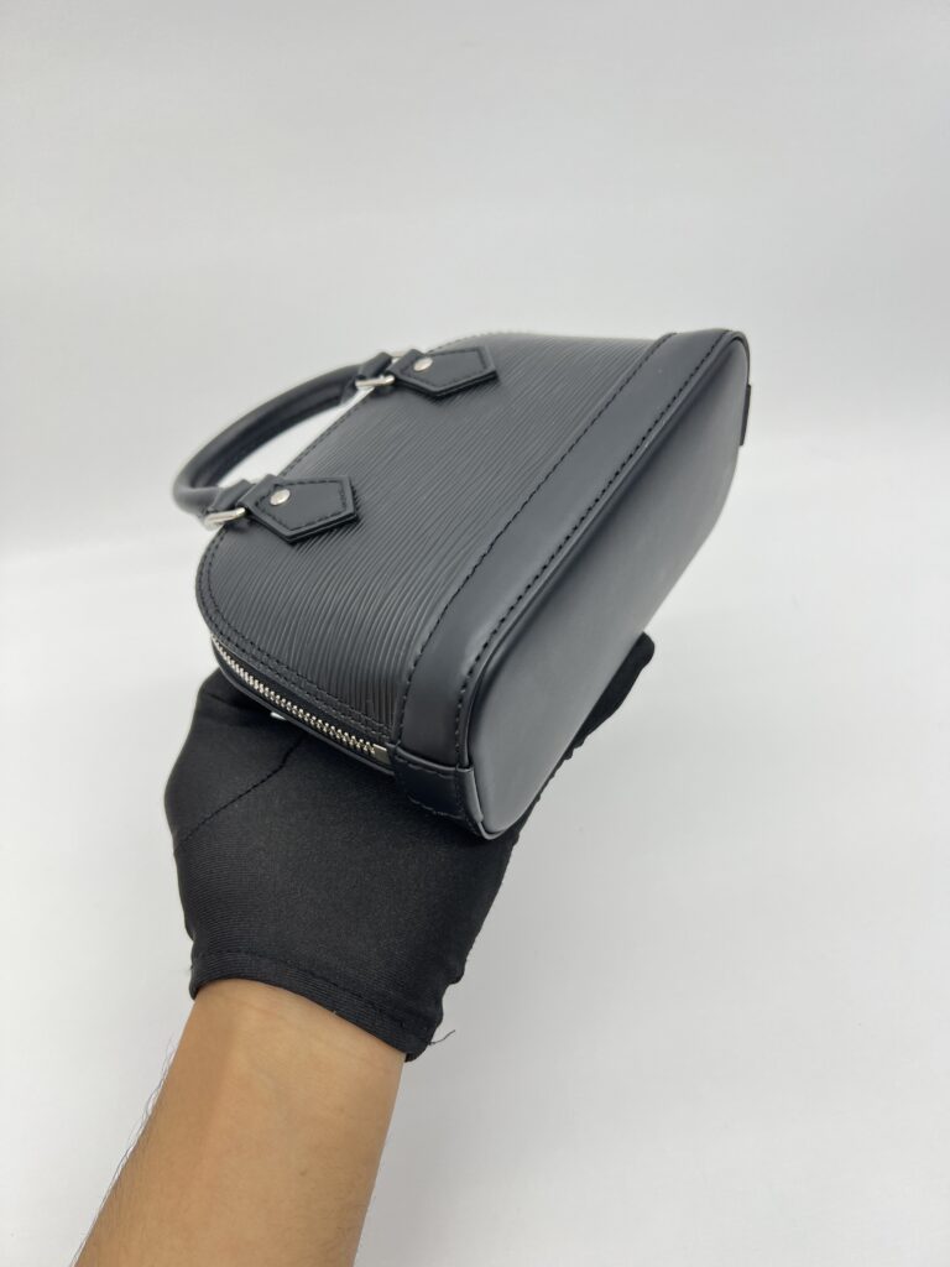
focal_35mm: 26
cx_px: 475
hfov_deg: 53.1
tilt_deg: -44.6
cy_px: 634
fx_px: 951
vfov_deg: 67.3
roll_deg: +4.0
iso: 40
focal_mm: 5.7
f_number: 1.5
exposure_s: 1/100
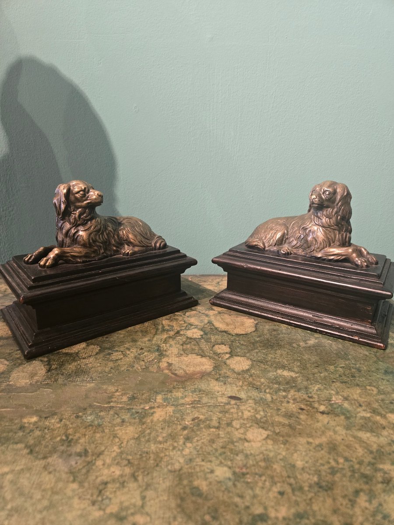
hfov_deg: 58.9
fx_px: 349
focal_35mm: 23
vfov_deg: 73.9
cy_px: 262
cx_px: 197
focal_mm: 5.4
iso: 640
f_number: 1.8
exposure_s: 1/100
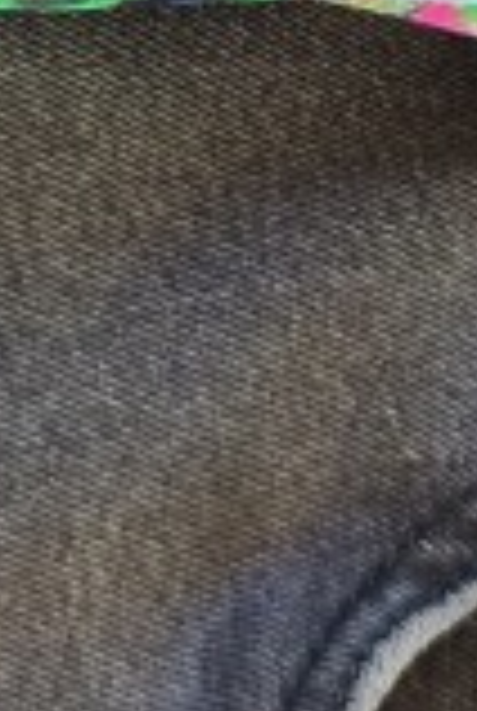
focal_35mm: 126
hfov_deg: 10.9
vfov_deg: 14.7
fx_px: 2493
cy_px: -459
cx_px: 369
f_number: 1.65
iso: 50
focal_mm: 6.14
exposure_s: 1/30
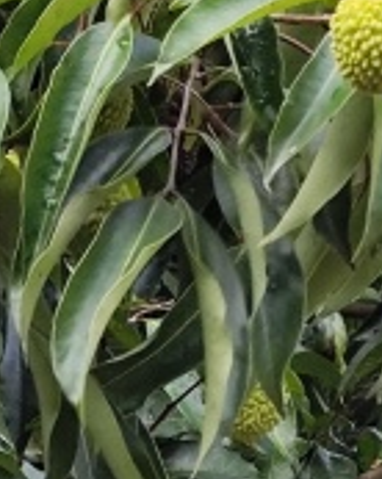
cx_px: 69
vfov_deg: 6.9
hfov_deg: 5.6
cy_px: 702
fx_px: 3922
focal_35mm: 277
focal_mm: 6.19
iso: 64
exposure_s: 1/100
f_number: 1.65
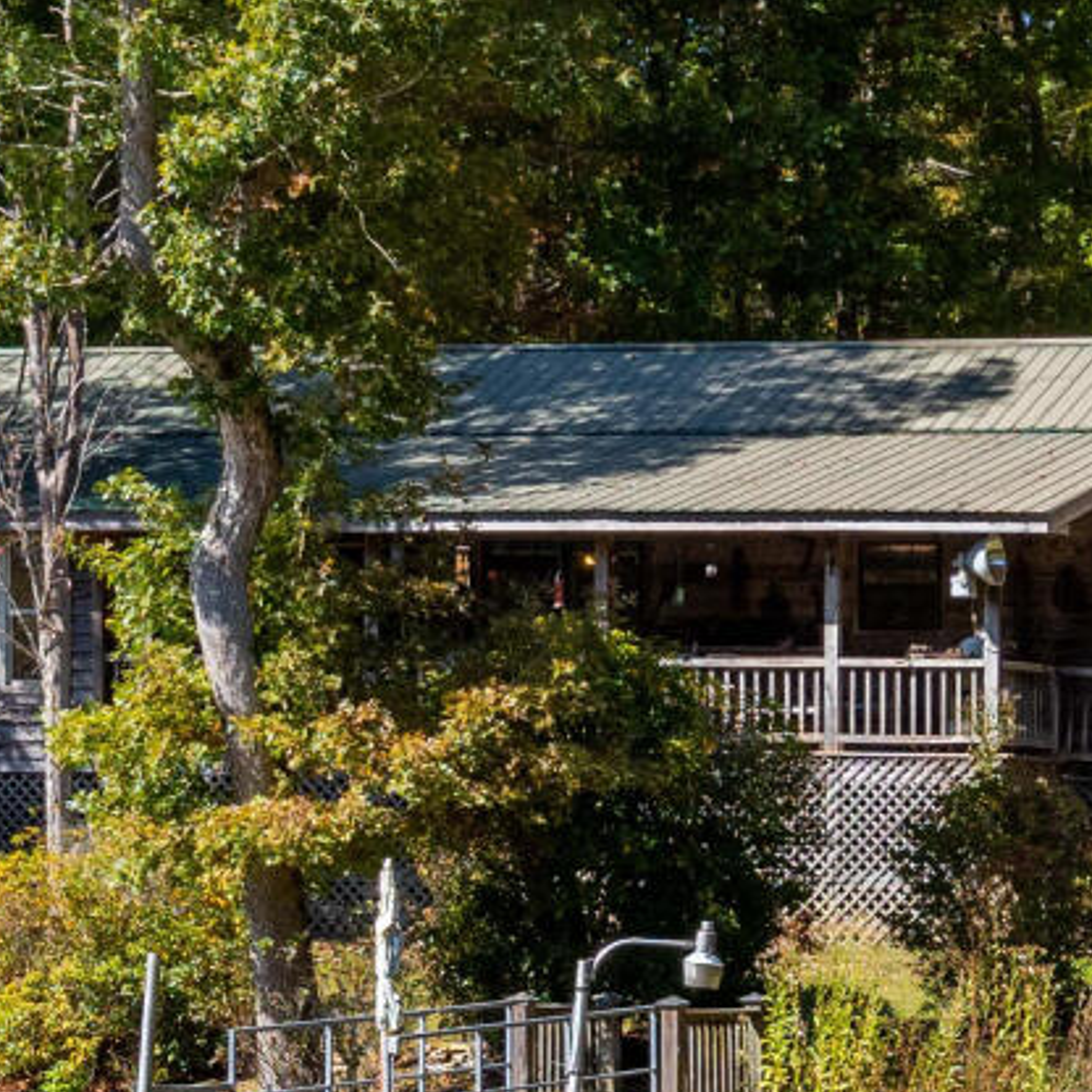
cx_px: 961
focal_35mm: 184
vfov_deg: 9.5
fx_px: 6567
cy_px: 210
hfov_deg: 9.5
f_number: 7.1
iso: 250
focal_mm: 30
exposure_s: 1/400
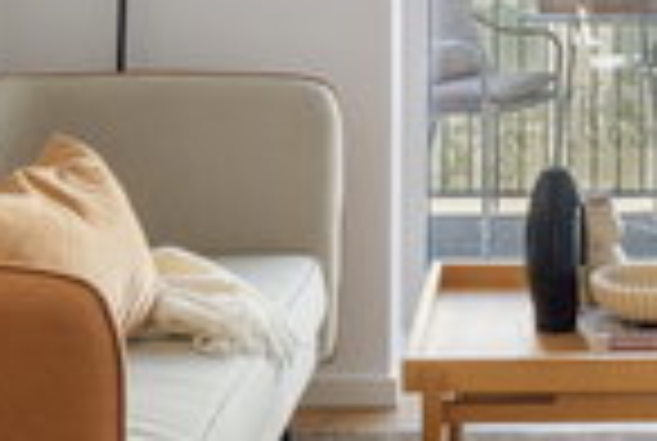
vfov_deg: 16.1
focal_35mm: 82
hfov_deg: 24.1
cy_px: -70
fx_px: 1500
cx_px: 585
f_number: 8
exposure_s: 1/400
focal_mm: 20
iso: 200
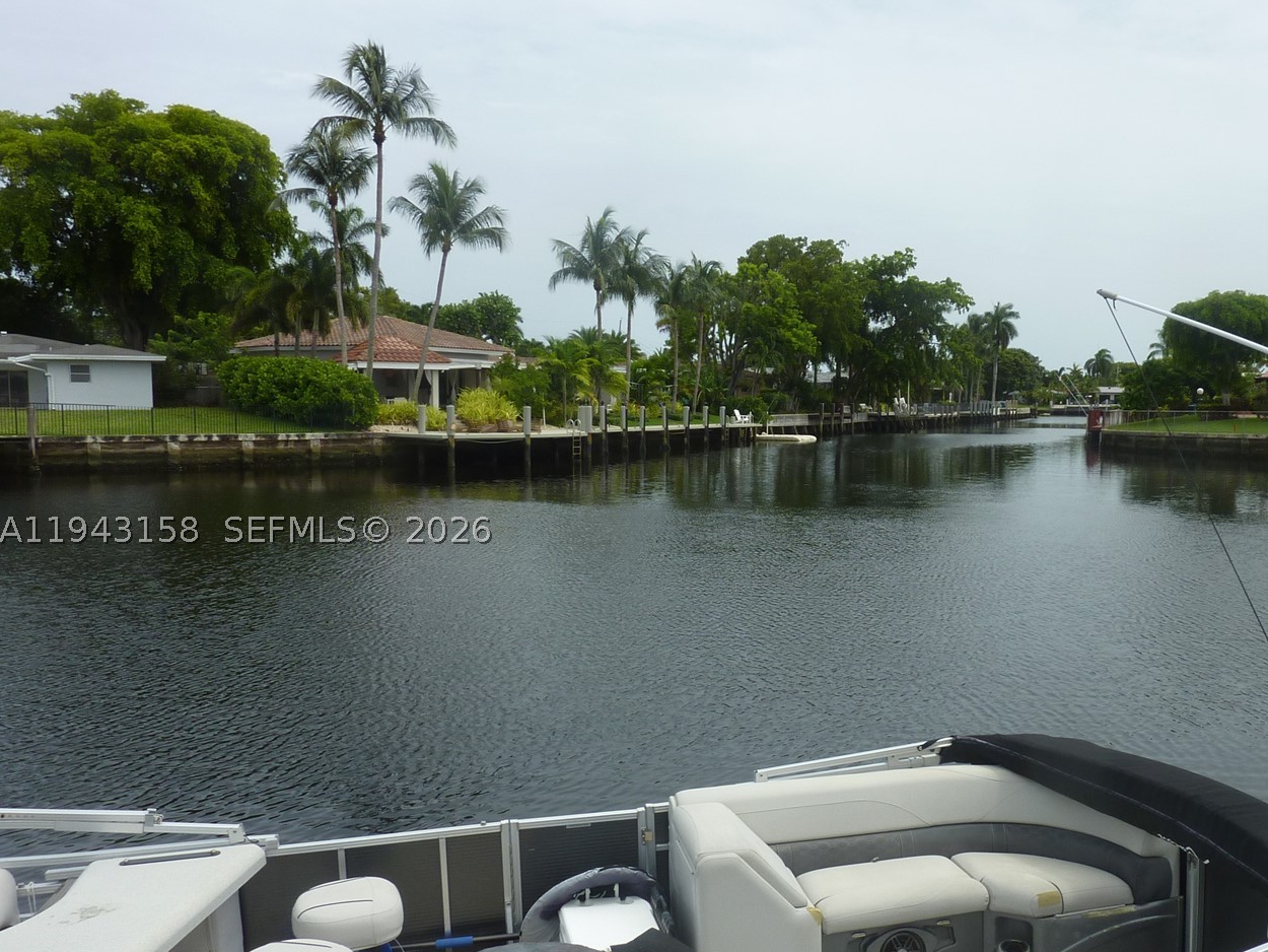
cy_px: 530
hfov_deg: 56.0
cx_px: 802
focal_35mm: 32
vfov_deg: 44.1
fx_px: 1172
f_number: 5
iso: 80
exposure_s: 1/500
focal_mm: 4.1
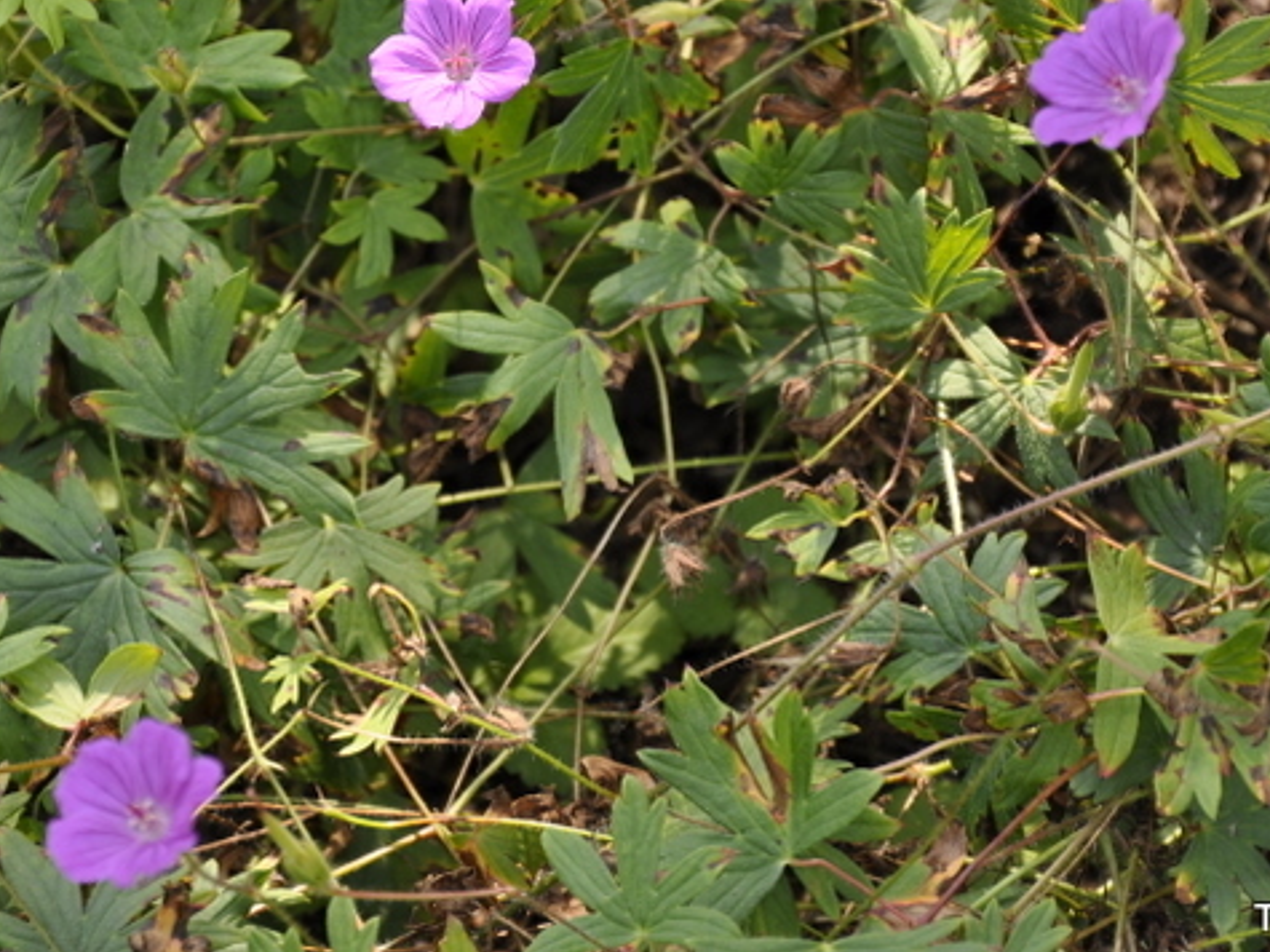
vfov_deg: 5.8
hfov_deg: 7.8
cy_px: 273
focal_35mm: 255
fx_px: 9346
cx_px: 553
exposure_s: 1/125
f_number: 5.6
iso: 250
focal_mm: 105
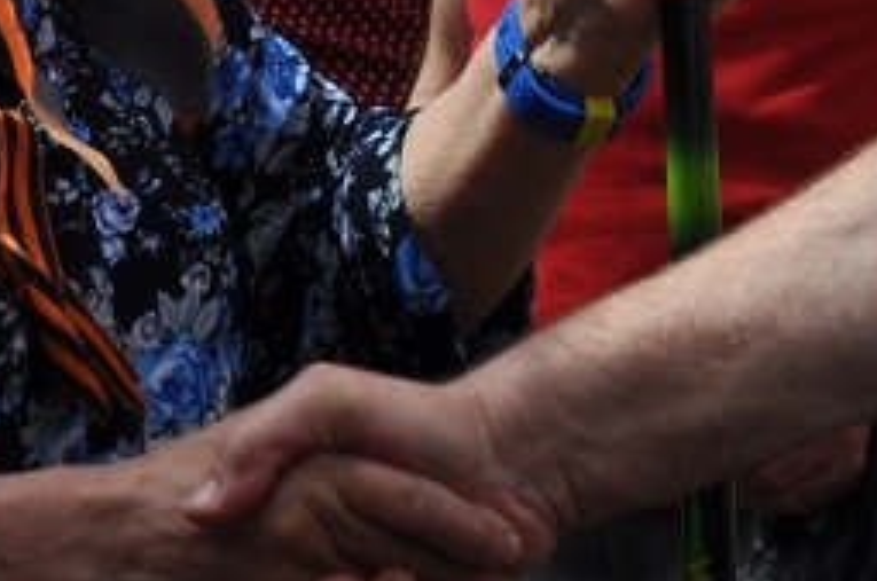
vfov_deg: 4.7
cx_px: 1285
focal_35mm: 288
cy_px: -469
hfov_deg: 7.1
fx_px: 7003
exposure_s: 1/200
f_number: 14
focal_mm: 38
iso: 200
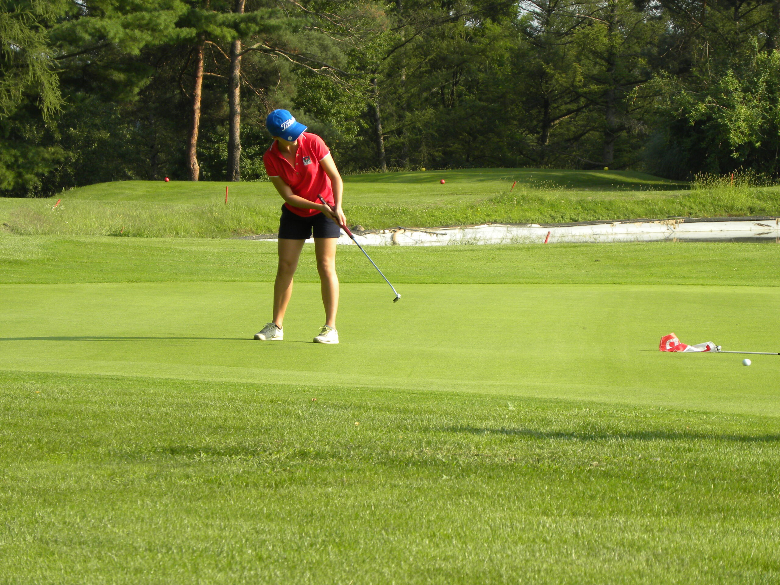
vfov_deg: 8.1
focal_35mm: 184
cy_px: 292
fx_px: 4146
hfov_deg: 10.7
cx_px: 390
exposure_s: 1/222
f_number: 4.5
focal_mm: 32.7
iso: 64
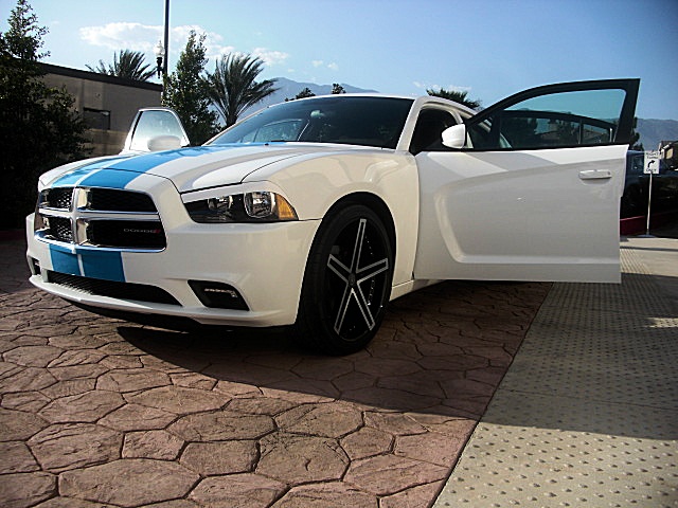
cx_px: 339
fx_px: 705
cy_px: 254
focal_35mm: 36
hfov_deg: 51.4
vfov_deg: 39.7
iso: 50
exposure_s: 1/800
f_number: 2.8
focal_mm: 6.3
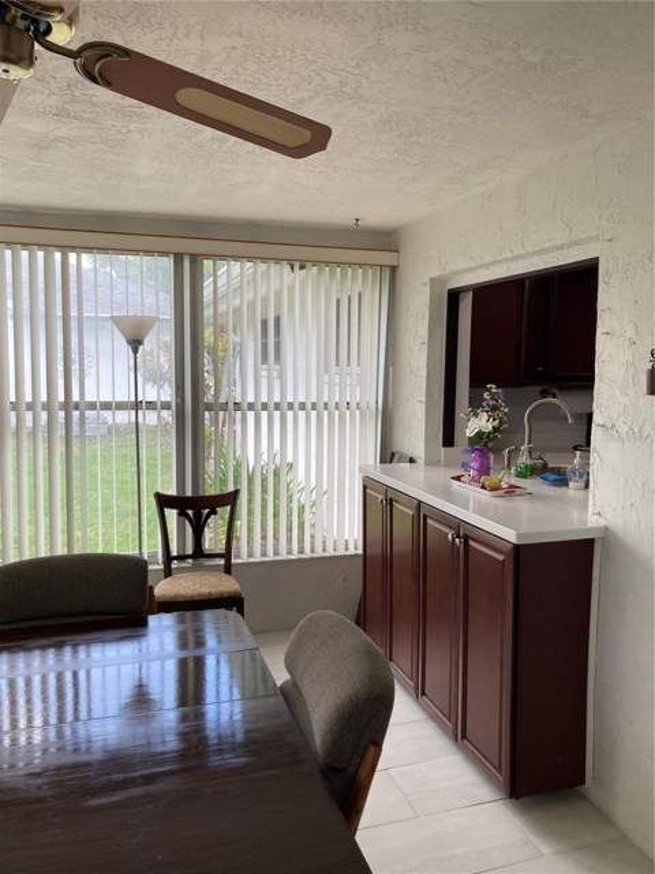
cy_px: 437
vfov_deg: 63.4
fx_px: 706
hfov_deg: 49.7
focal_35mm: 28
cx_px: 328
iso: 40
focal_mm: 3.99
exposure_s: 1/121
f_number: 1.8
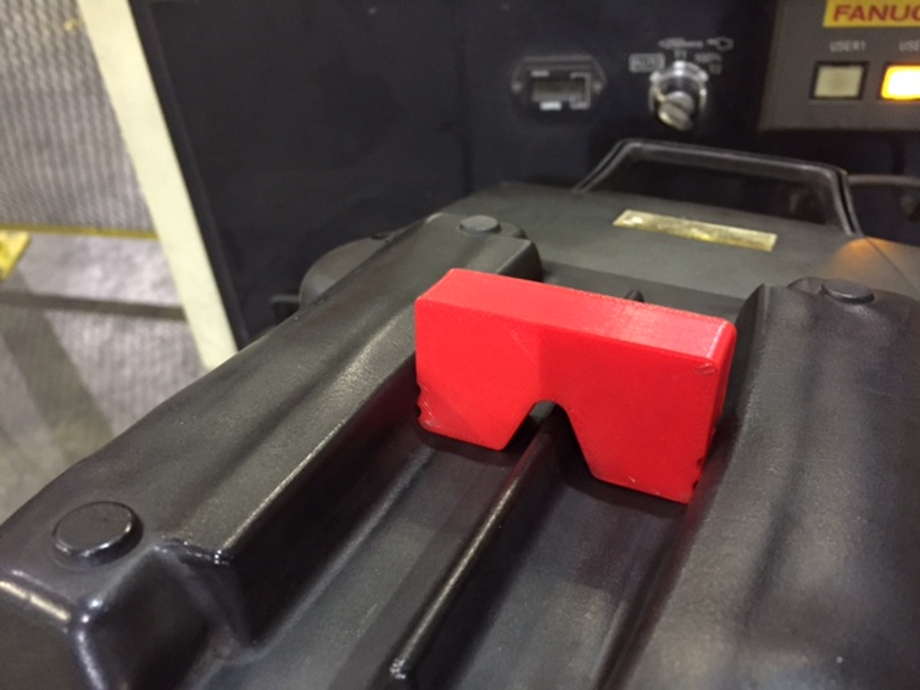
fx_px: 771
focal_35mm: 29
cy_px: 345
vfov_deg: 48.2
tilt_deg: -56.5
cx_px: 460
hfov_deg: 61.7
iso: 400
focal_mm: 4.15
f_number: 2.2
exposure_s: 1/15
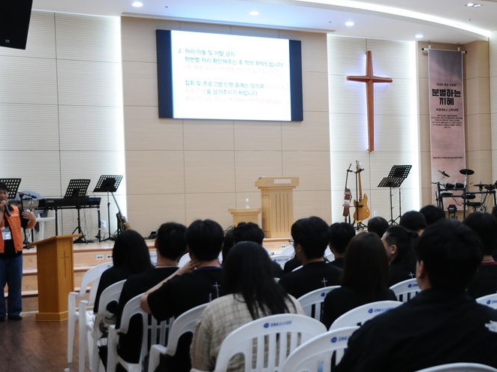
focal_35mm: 56
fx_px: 804
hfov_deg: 33.7
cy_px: 200
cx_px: 371
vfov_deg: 26.1
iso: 800
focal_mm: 24
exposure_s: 1/60
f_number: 4
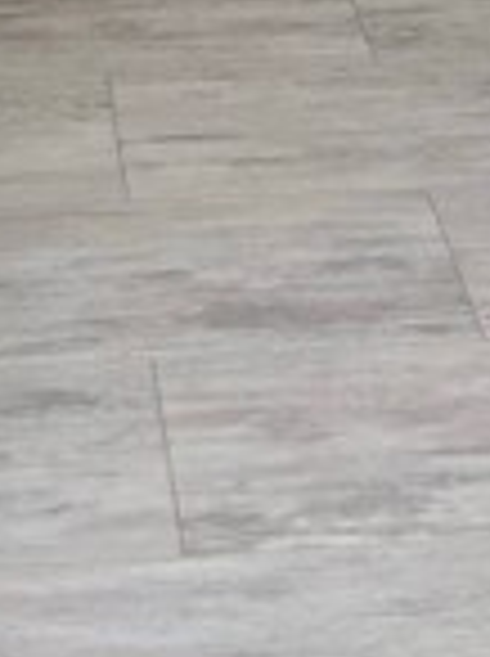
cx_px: 310
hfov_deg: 9.7
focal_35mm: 153
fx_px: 2896
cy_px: -526
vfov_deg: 11.9
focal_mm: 3
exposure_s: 1/120
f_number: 1.8
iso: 64
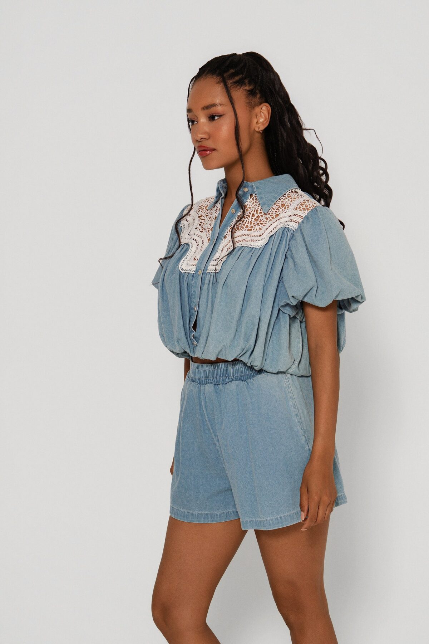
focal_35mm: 82
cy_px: 322
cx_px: 214
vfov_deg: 24.8
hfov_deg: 16.7
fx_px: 1466
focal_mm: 82
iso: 100
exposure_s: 1/100
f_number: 9
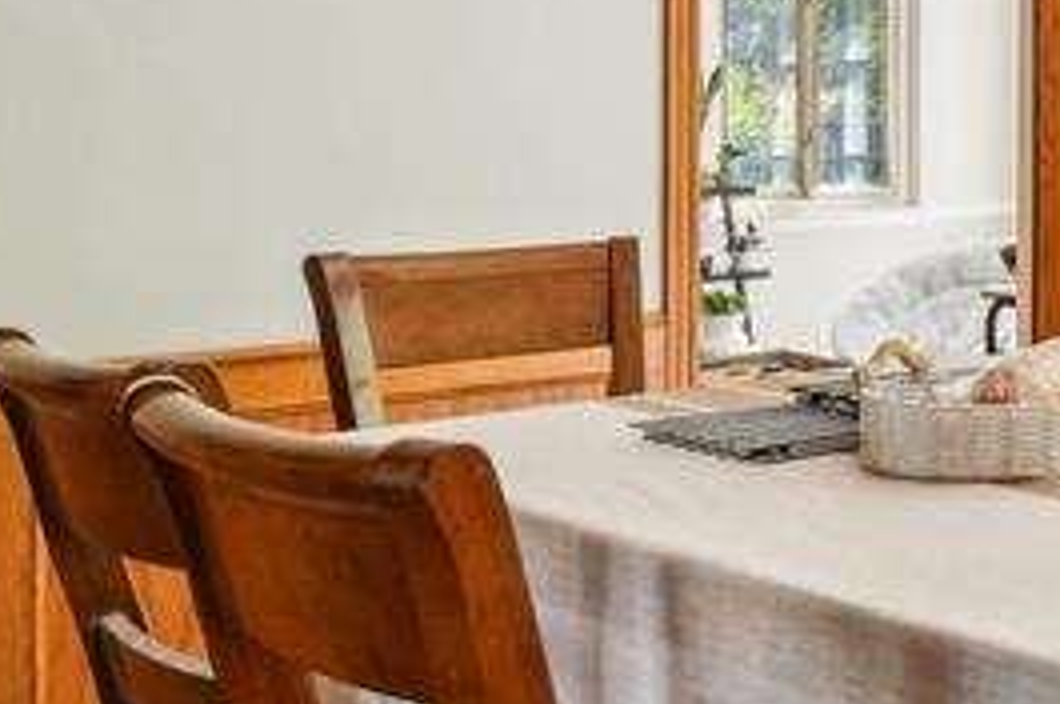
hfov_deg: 26.3
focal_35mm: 58
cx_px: 1544
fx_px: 1706
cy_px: 120
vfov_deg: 22.9
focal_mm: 10
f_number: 8
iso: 250
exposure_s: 1/30
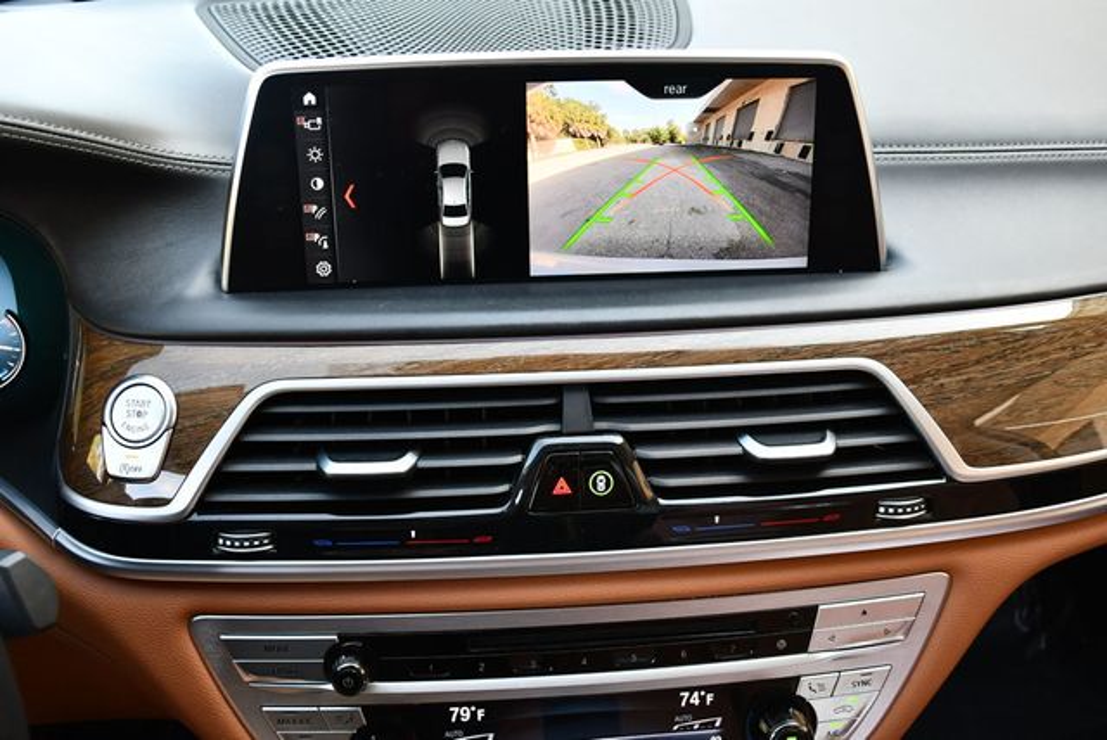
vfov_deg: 36.9
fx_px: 1108
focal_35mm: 36
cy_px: 370
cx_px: 554
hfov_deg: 53.1
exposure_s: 1/250
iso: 800
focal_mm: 18
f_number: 3.5
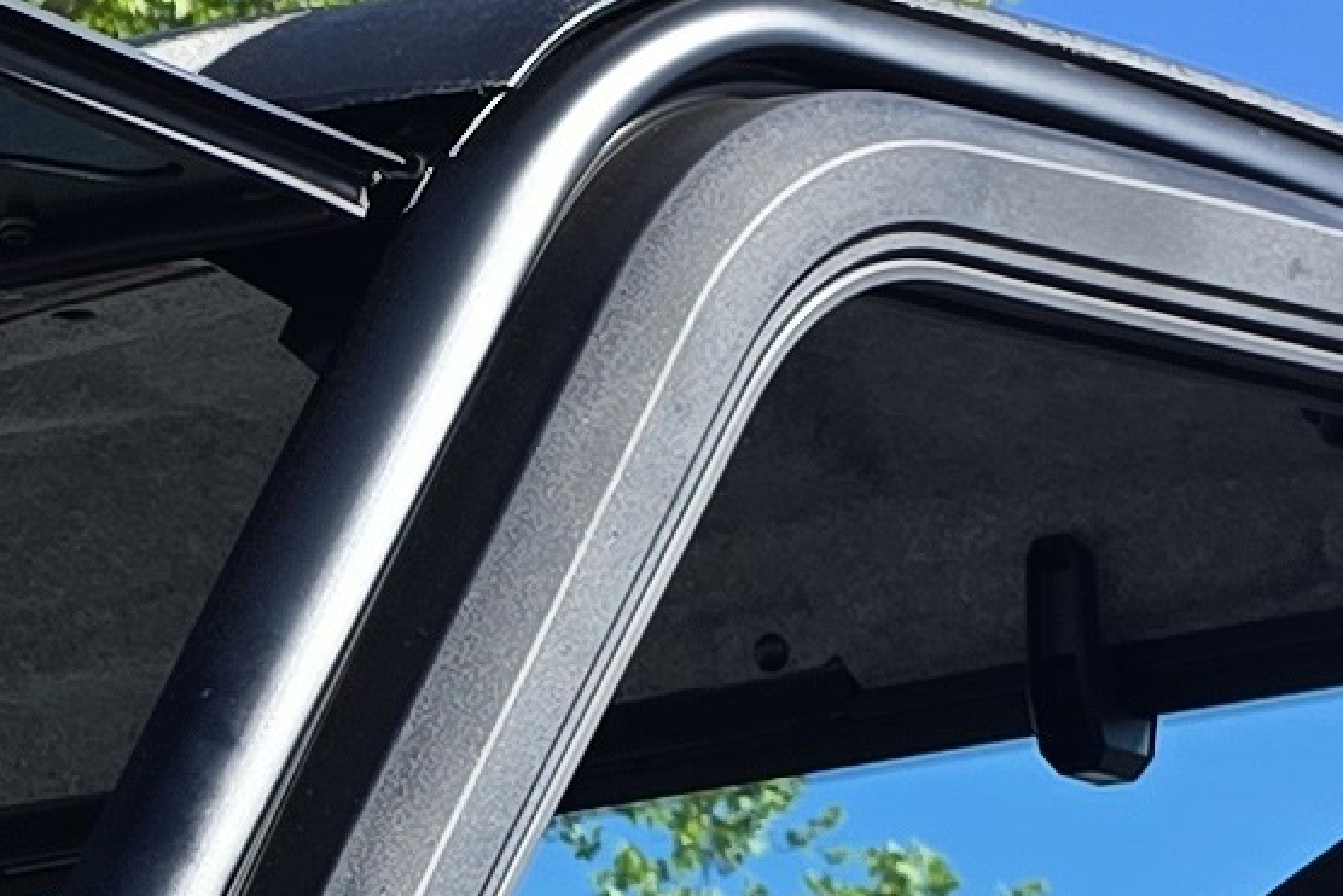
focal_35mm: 172
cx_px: -901
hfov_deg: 11.3
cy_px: 2707
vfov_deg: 7.1
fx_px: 6418
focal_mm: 6.3
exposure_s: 1/460
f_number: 1.7
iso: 12
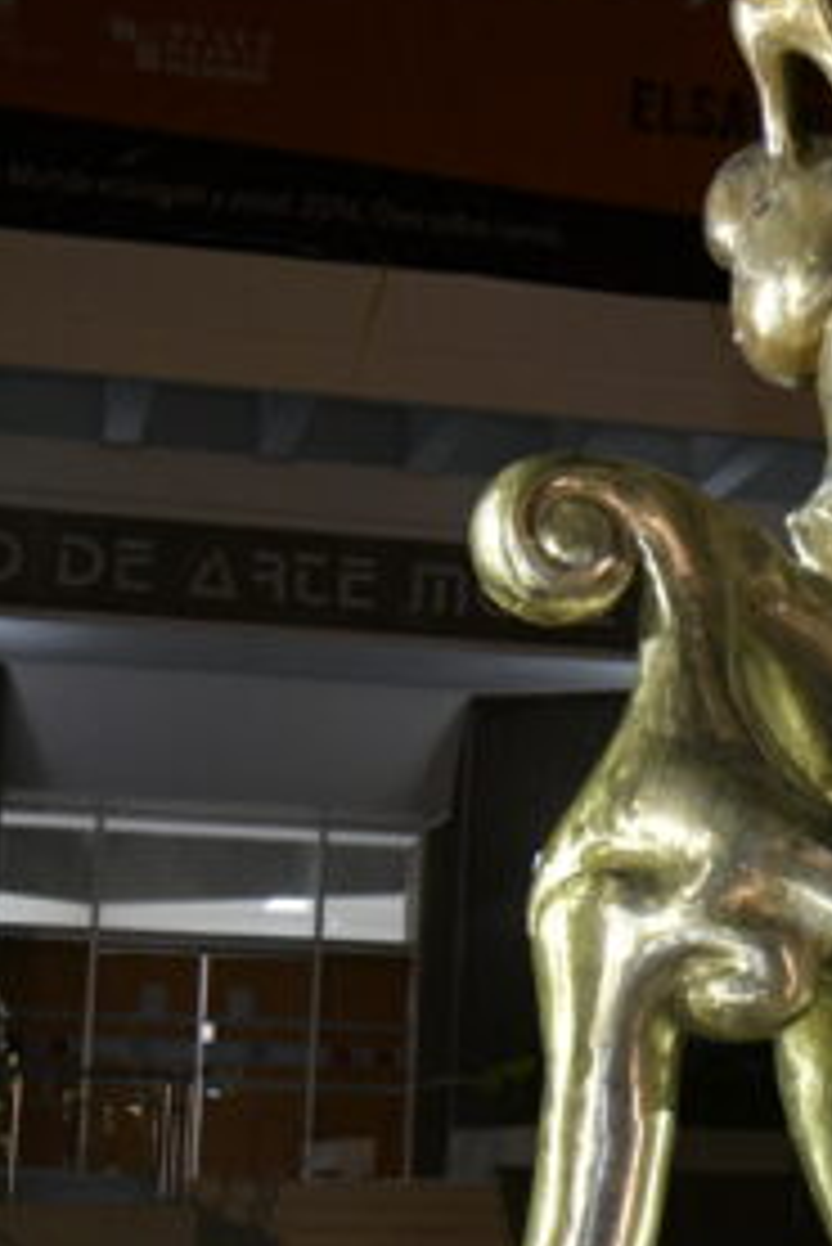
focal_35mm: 97
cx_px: 1214
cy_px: 760
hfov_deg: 13.4
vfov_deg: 21.0
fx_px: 3358
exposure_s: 1/125
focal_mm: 35
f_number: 4.5
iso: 2000
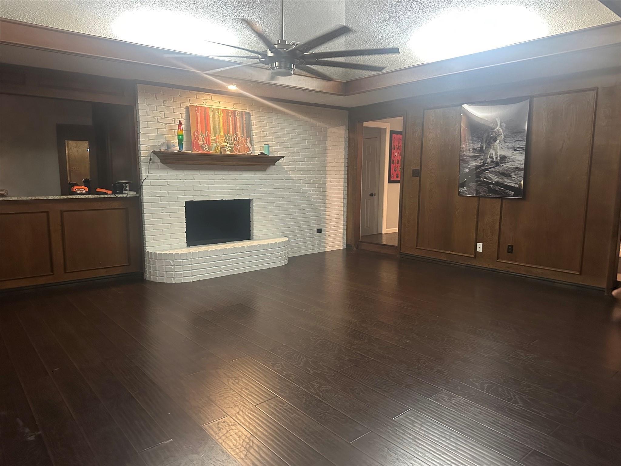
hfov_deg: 71.6
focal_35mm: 24
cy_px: 233
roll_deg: -1.0
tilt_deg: -8.2
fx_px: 431
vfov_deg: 56.8
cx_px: 310
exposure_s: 1/40
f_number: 1.78
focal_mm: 6.86
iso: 800
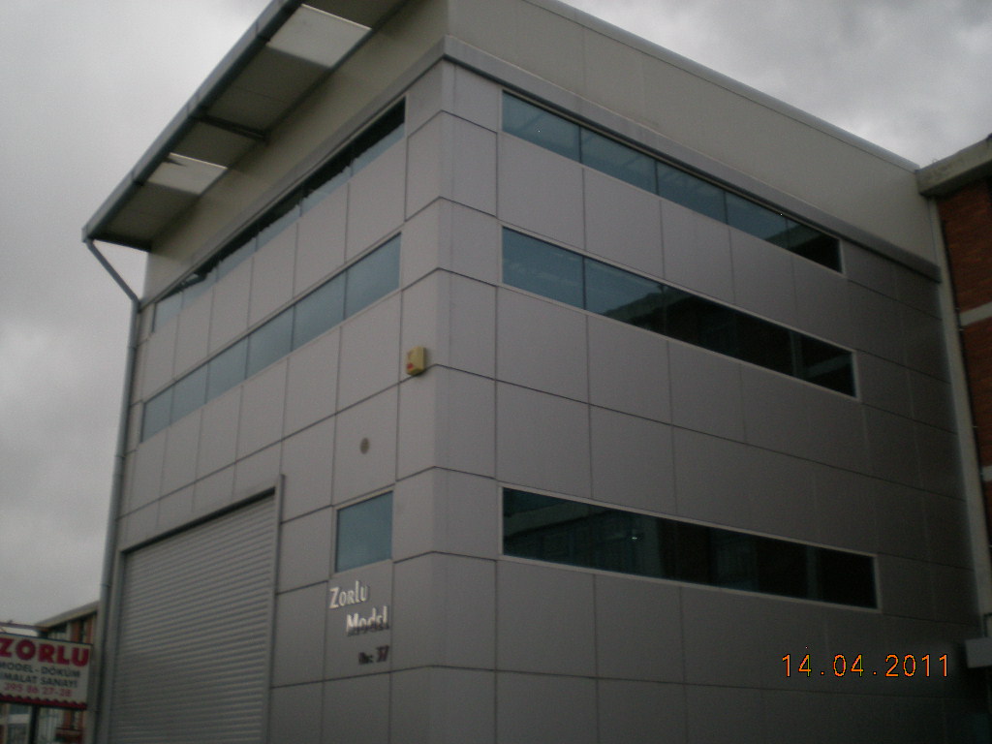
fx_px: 1089
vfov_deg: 37.7
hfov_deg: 49.0
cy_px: 372
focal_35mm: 38
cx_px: 496
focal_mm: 6.3
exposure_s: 1/59.8
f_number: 3.1
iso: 144
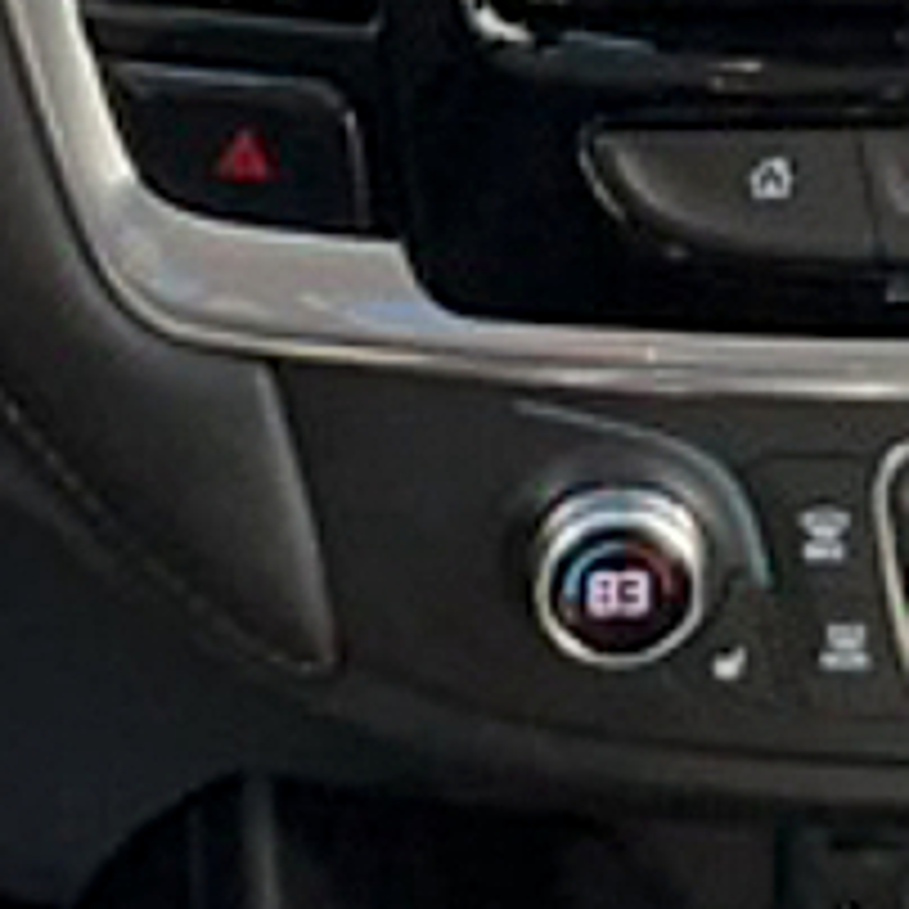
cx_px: 652
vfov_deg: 8.3
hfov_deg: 8.3
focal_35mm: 210
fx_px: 6239
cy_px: 180
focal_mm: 3
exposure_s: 1/120
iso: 40
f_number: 1.8
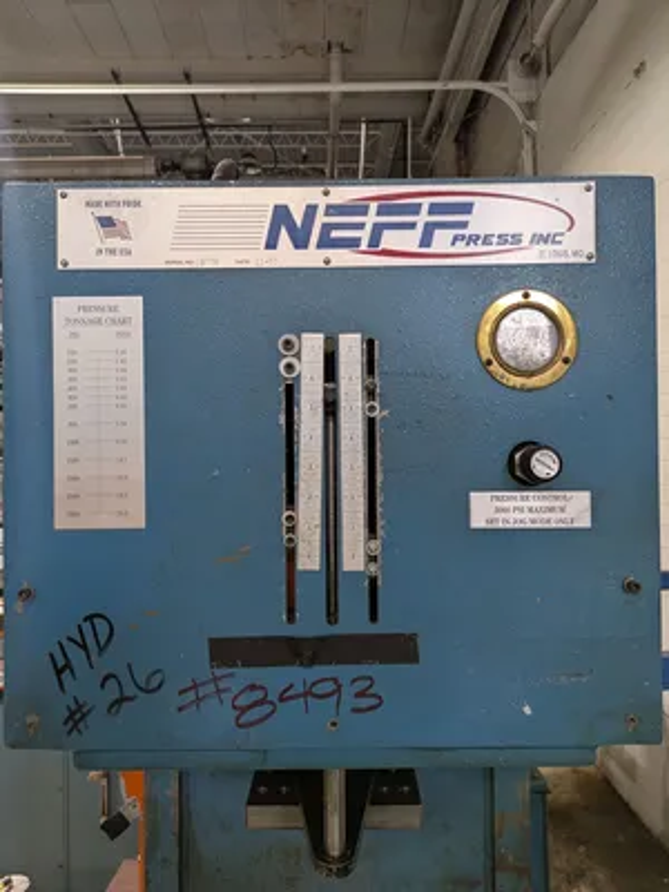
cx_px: 334
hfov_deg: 54.9
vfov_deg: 69.4
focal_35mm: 25
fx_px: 644
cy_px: 446
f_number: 1.89
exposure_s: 1/40
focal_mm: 5.43
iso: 88
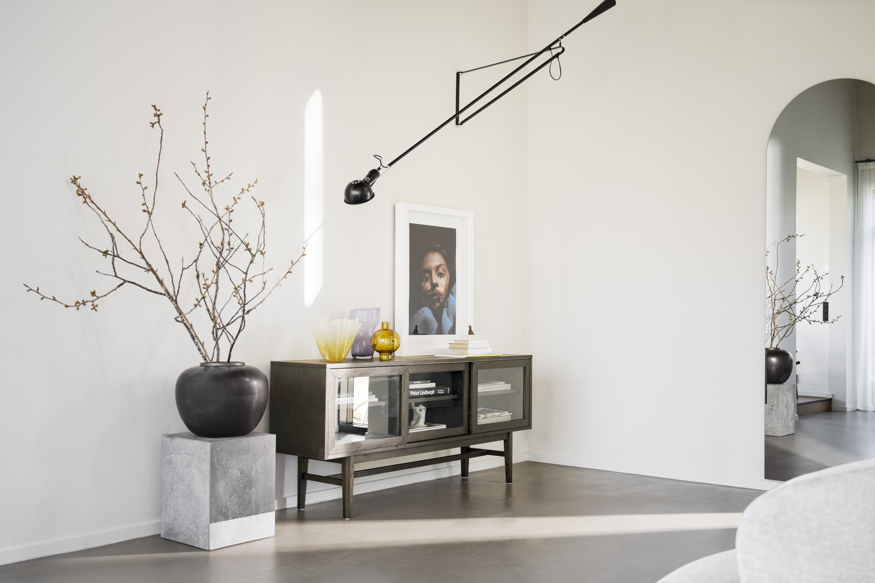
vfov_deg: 35.1
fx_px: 924
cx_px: 438
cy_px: 292
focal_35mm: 38
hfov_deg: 50.7
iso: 250
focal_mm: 38
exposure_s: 1/25
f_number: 4
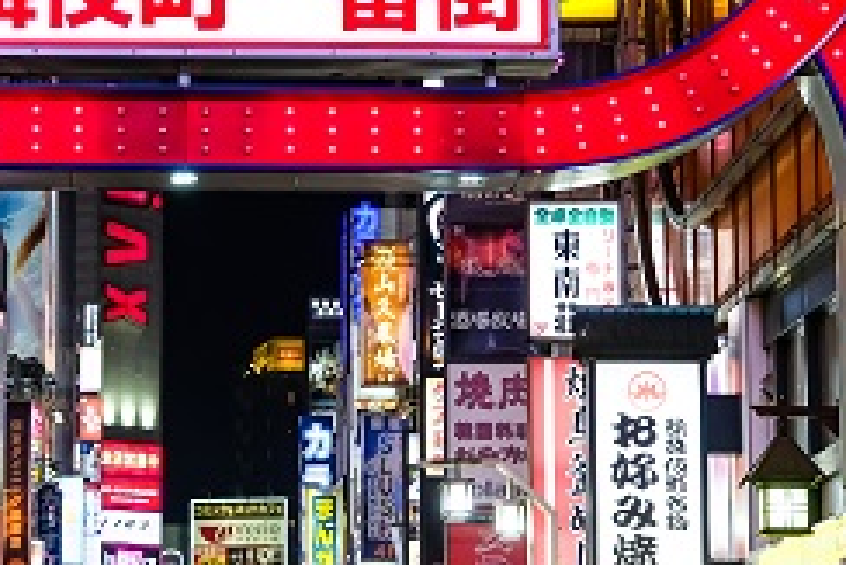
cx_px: 159
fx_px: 4044
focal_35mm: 172
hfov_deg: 11.9
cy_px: 218
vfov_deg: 8.0
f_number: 4
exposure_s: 1/50
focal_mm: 46.6
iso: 400
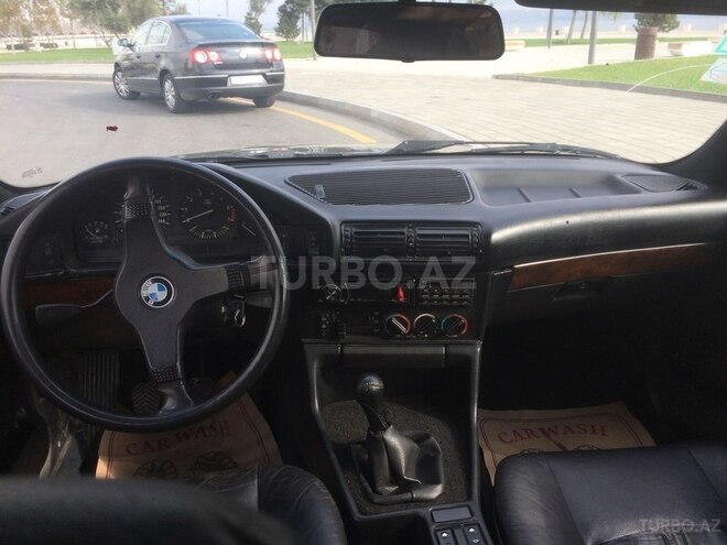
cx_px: 364
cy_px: 272
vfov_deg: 48.2
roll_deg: +2.8
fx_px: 609
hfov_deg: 61.7
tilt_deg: -21.9
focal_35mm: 29
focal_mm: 4.15
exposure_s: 1/299
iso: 32
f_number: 2.2
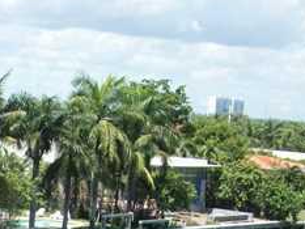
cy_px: 361
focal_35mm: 120
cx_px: -86
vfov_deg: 11.7
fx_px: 1058
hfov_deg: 15.6
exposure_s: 1/800
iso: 80
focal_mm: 6.3
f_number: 3.1
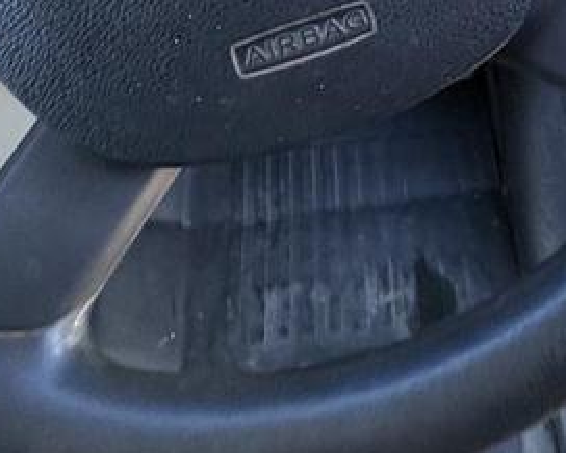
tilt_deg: -35.7
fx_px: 754
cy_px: -137
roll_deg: +2.4
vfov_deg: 27.8
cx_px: 408
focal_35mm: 45
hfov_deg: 40.2
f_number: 2.2
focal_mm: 2.22
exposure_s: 1/99
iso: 160
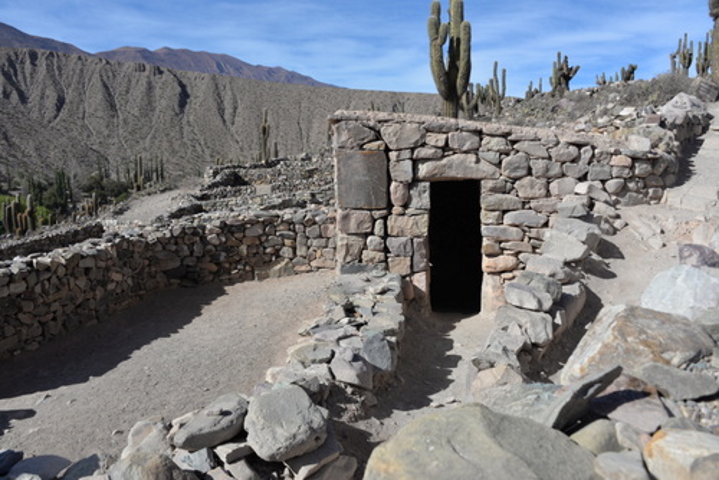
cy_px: 240
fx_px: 560
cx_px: 360
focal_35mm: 28
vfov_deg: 46.5
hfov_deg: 65.4
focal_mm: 28
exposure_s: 1/250
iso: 100
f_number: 8
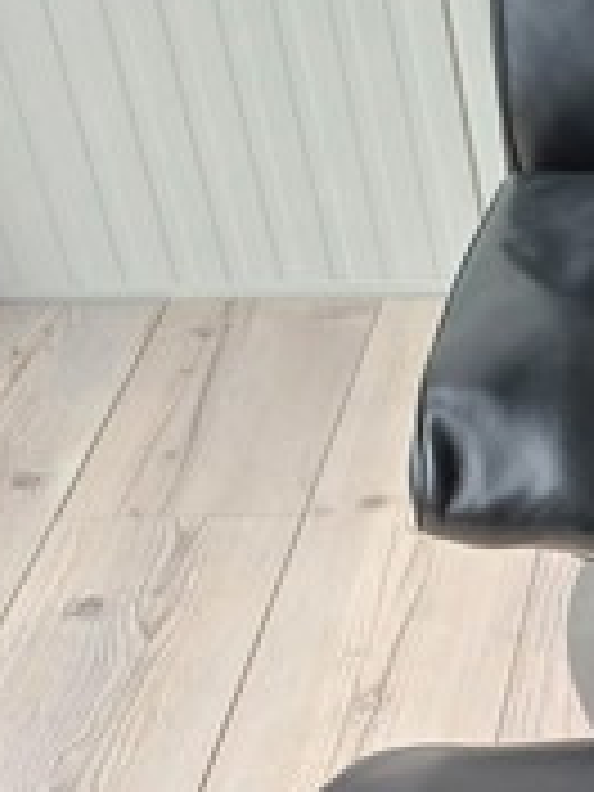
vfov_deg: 19.6
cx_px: 968
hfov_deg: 14.0
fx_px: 2219
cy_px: 790
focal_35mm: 97
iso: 160
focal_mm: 4.65
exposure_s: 1/50
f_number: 1.8
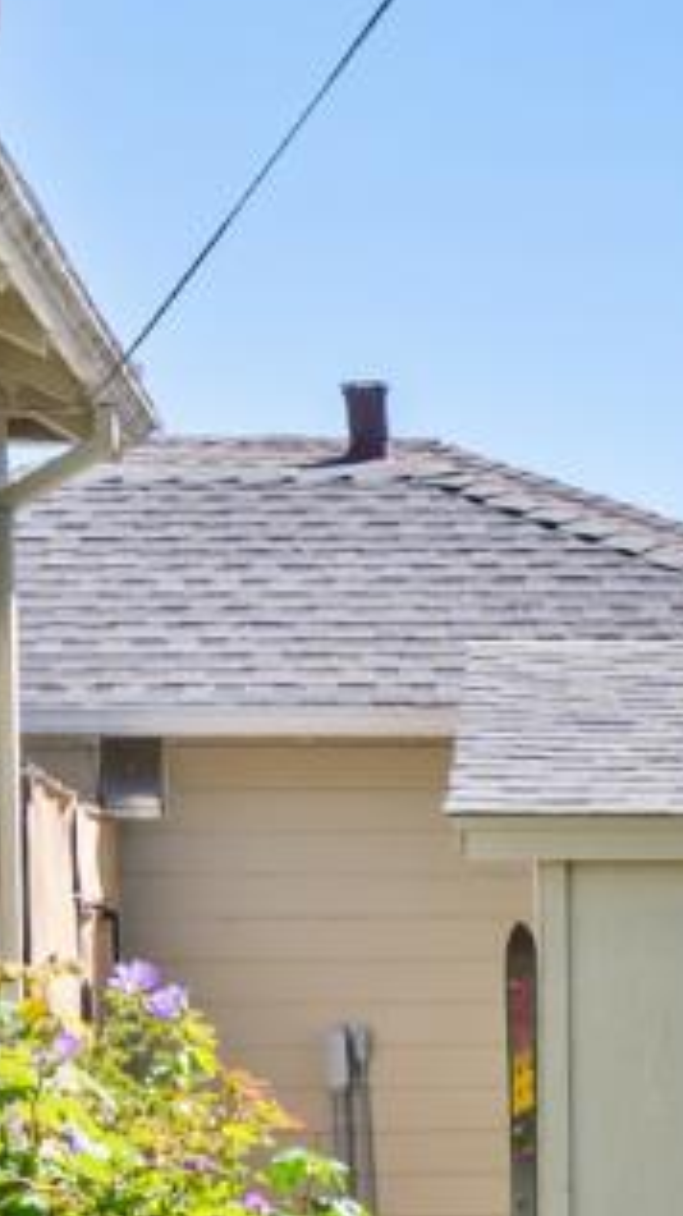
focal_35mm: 104
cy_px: 1178
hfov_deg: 10.6
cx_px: 1404
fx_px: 3353
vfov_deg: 20.0
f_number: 11
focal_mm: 14
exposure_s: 1/80
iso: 100
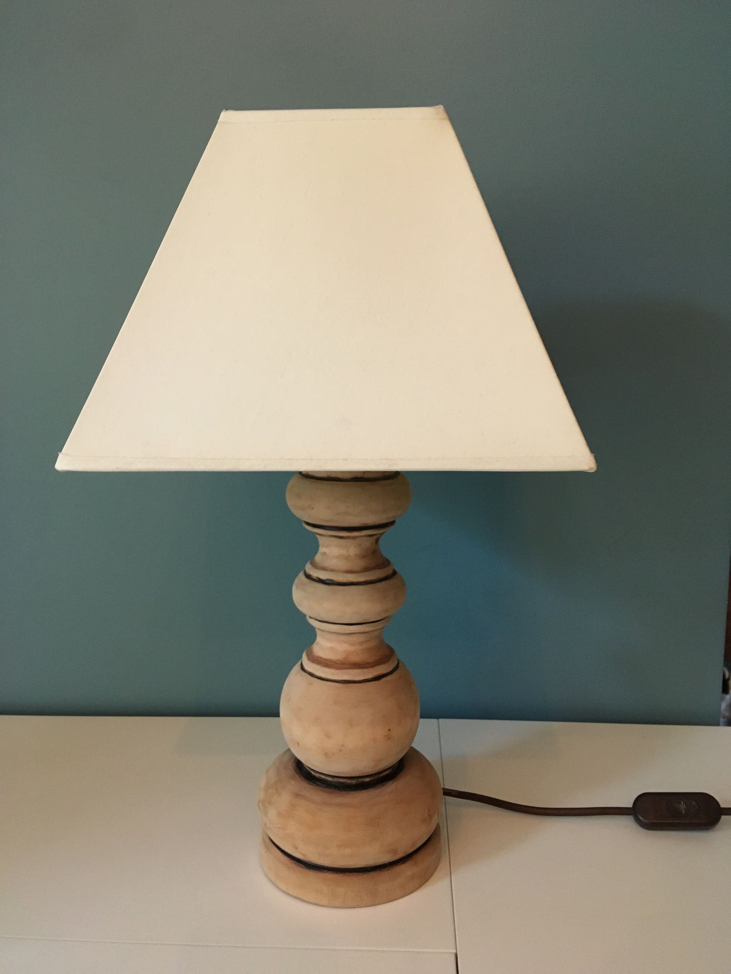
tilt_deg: -11.4
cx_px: 366
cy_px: 487
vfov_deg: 61.7
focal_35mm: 29
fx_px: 817
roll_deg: -0.5
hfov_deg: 48.2
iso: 200
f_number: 2.2
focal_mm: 4.15
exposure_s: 1/17
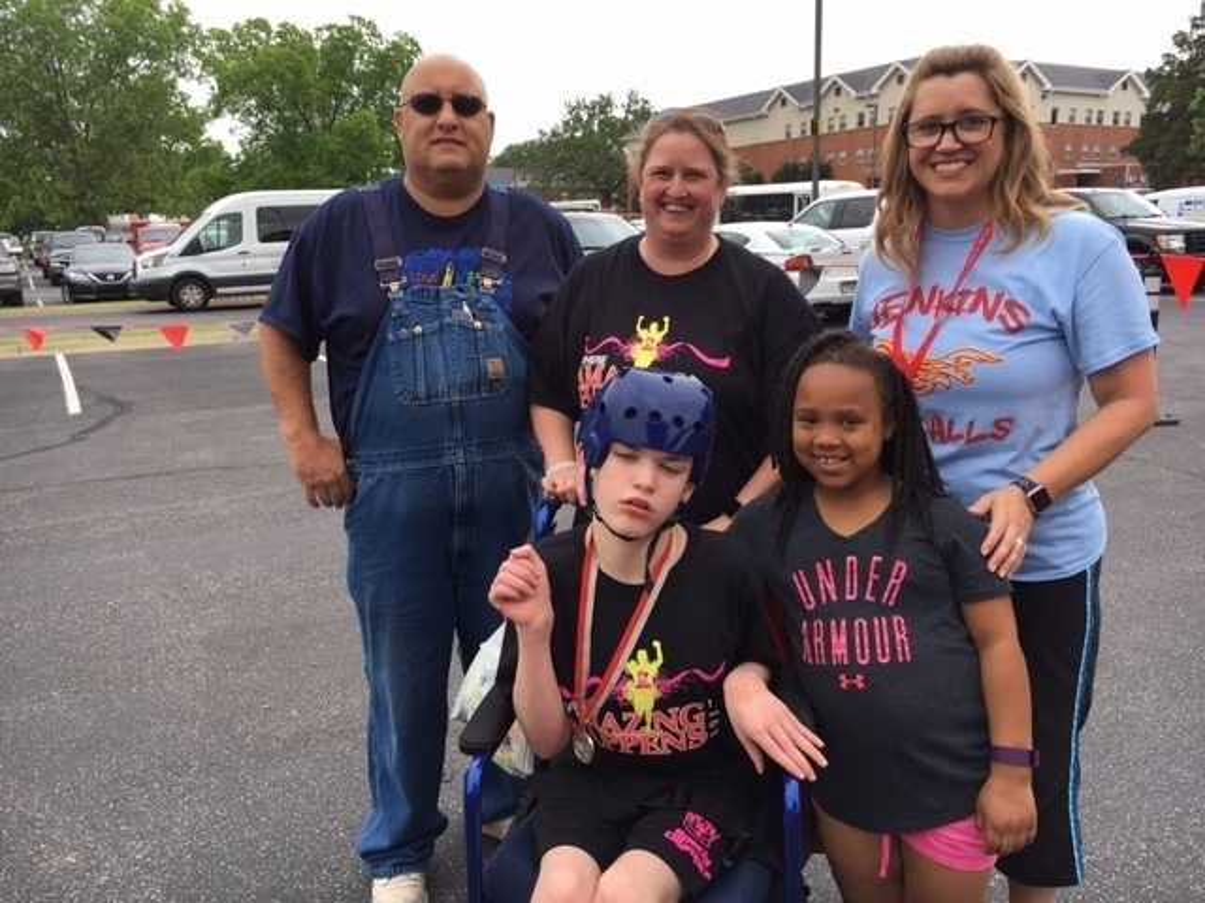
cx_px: 602
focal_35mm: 29
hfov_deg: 61.7
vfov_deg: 48.2
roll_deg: +0.2
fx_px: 1010
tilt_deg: -11.7
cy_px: 452
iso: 25
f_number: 2.2
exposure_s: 1/268
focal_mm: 4.15
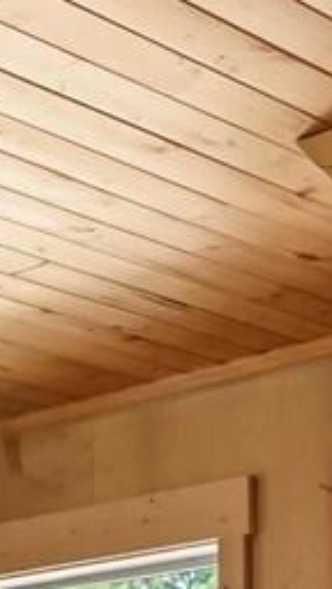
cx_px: 444
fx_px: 1858
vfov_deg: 16.3
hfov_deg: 10.0
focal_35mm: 119
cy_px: 916
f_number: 2.8
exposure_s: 1/15
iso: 400
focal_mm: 17.1
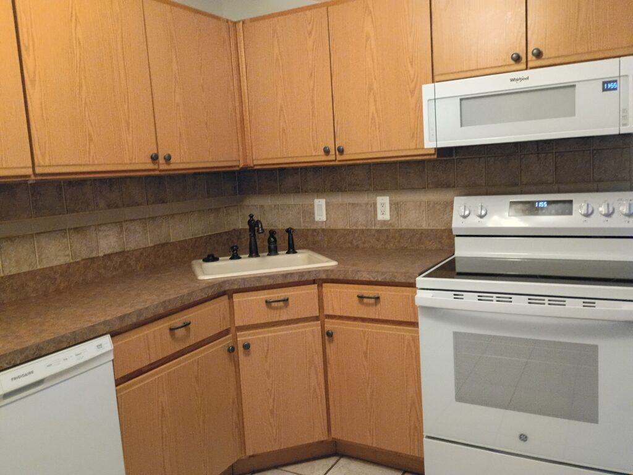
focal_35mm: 29
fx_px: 530
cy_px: 238
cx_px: 316
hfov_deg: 61.7
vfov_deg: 48.2
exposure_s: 1/30
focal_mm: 4.27
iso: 1135
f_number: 1.8
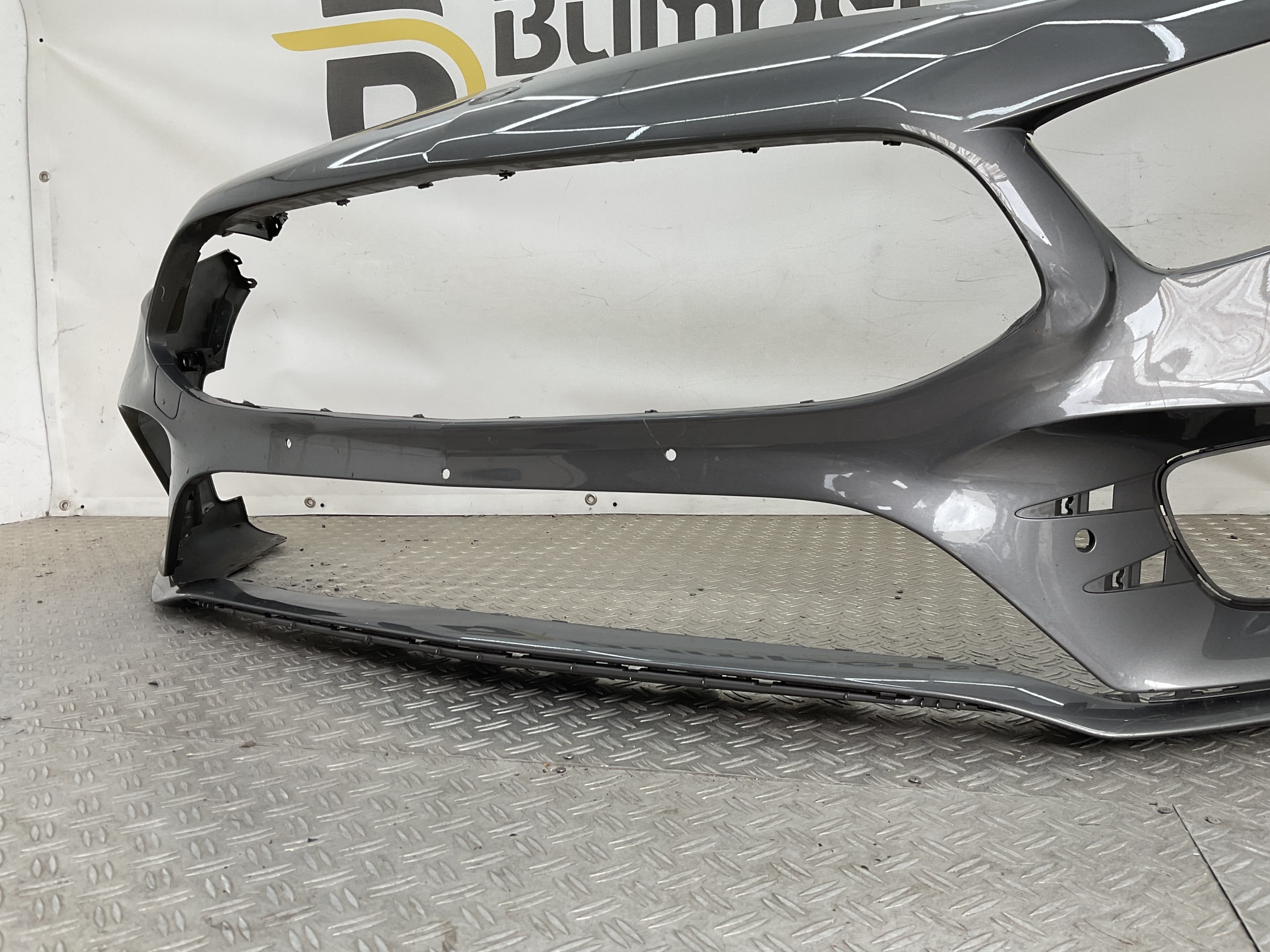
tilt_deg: -8.8
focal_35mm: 29
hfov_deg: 61.7
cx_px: 635
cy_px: 476
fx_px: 1064
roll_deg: +0.9
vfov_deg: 48.2
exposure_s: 1/115
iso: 16
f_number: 1.8
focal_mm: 3
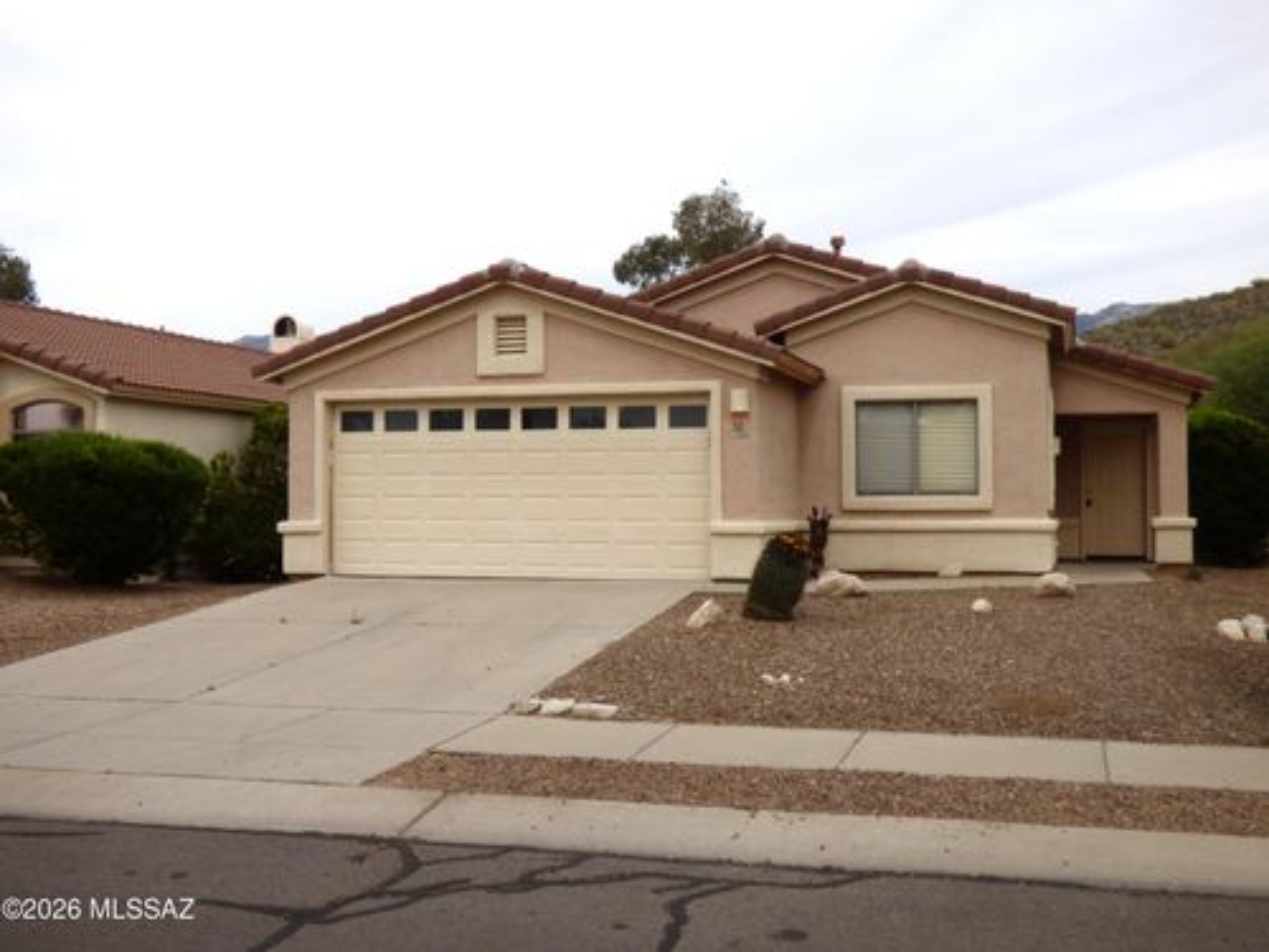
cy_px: 476
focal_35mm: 39
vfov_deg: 36.8
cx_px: 634
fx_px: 1430
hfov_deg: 47.9
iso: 100
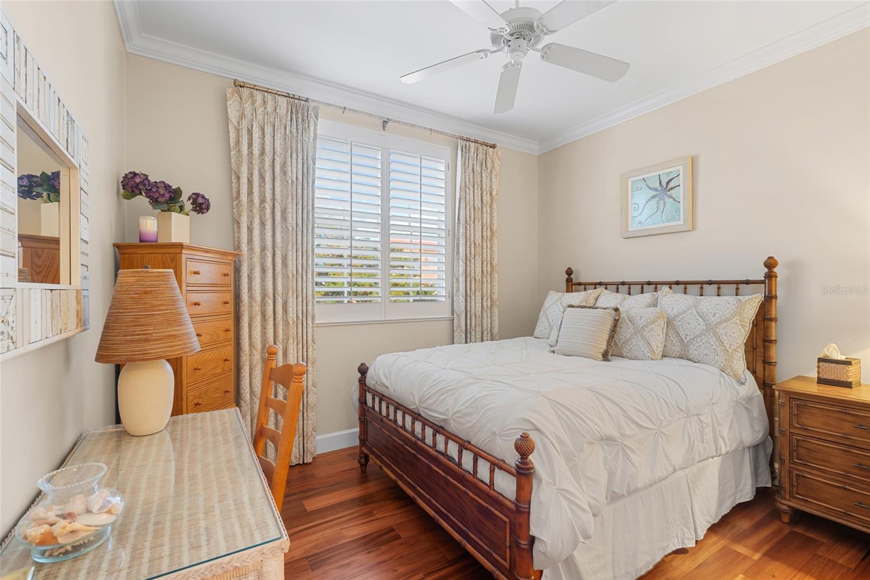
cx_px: 435
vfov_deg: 73.7
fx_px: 387
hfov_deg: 96.7
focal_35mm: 16
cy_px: 290
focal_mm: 16
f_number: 9
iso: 200
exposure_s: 2.5
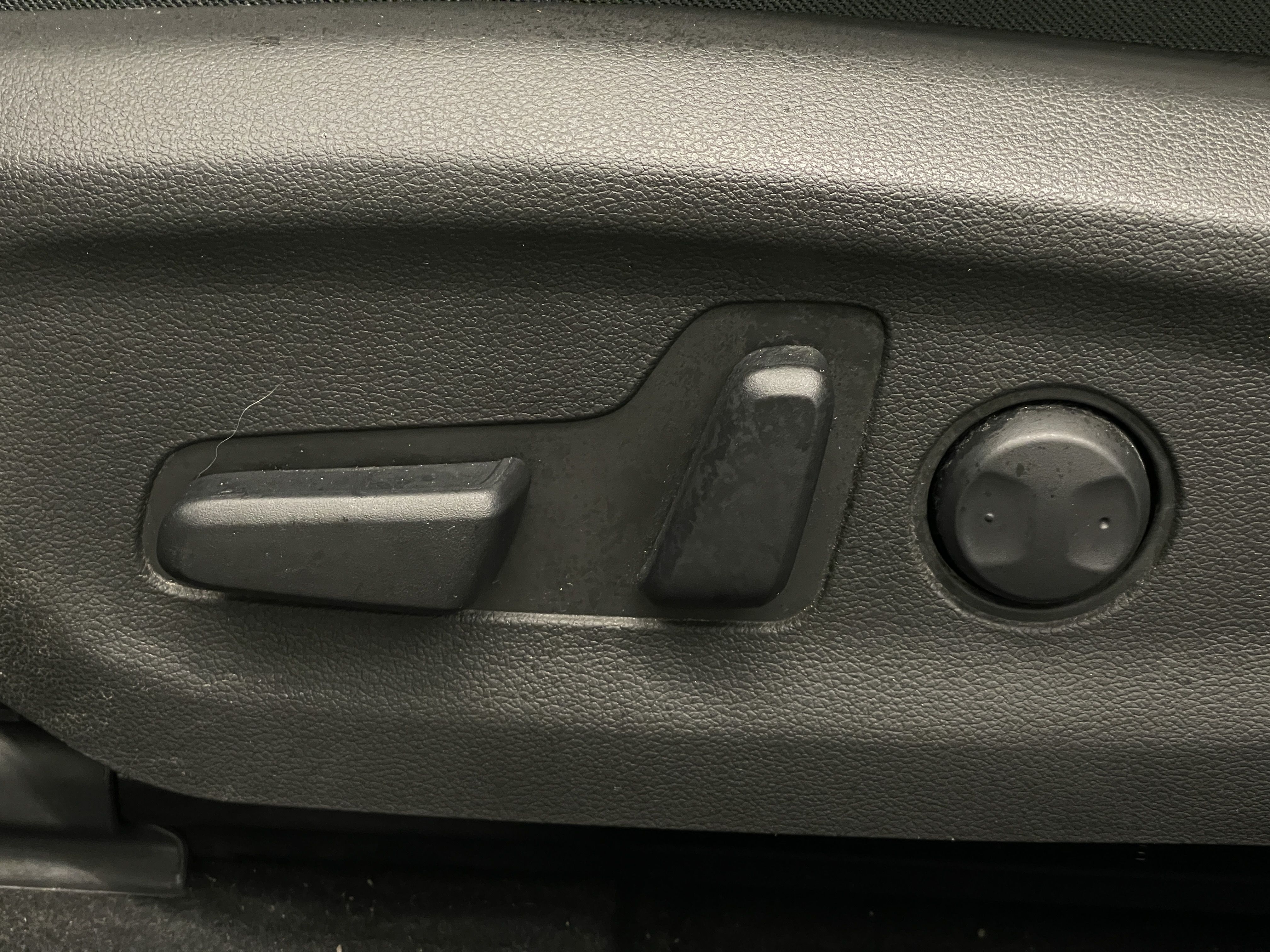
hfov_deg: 36.8
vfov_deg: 28.0
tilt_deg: -24.6
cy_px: 476
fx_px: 1908
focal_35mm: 52
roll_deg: +0.7
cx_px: 635
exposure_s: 1/50
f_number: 2
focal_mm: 6
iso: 640
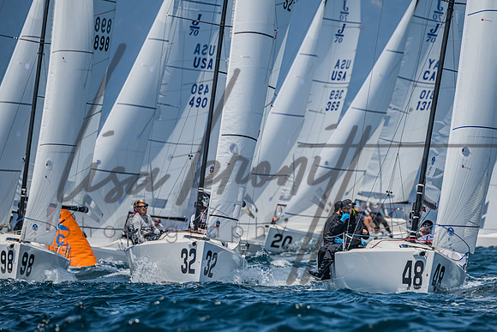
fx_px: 6836
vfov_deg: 2.8
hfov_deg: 4.2
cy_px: 178
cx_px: 308
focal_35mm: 495
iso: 400
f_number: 6.3
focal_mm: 400
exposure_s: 1/2500
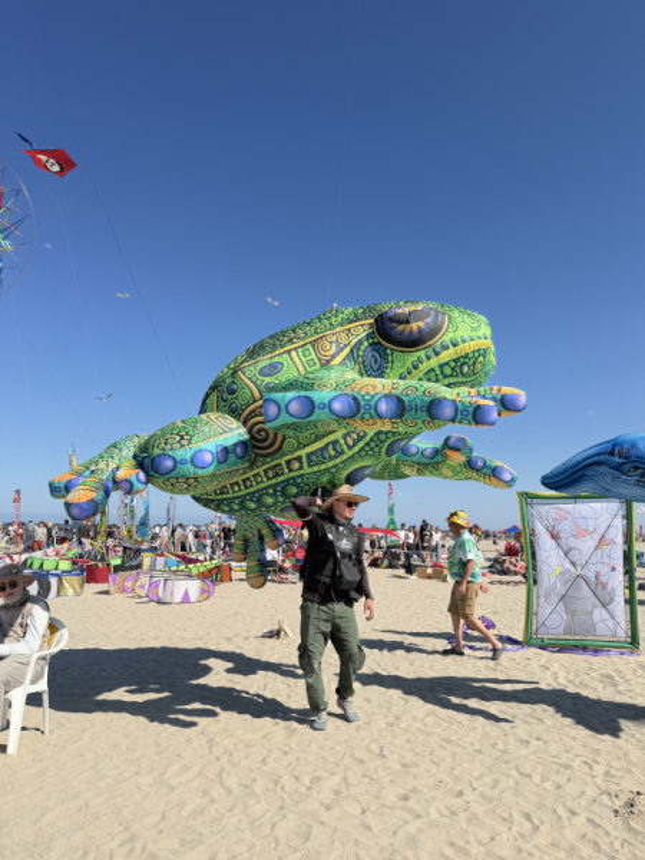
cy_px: 430
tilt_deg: +9.1
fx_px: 596
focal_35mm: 24
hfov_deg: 56.8
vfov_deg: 71.6
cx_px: 322
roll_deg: -1.3
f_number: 1.78
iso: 80
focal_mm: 6.76
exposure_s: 1/5714
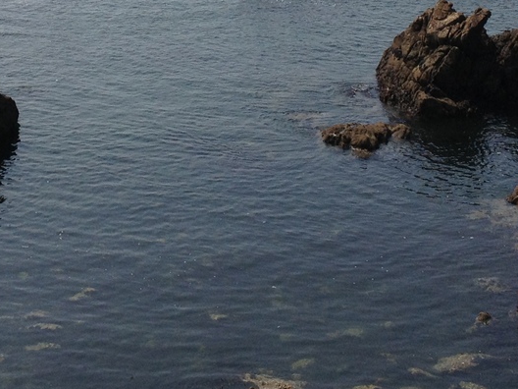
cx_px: 166
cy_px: -87
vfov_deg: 13.5
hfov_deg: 18.5
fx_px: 1586
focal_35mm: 106
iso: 50
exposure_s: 1/2632
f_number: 2.4
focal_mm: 4.28
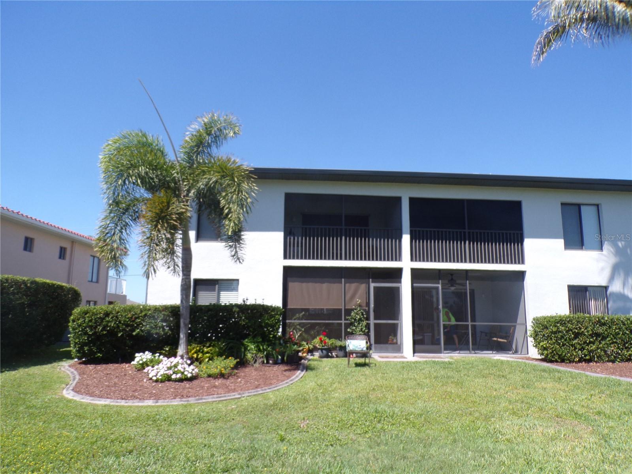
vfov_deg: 56.8
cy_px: 237
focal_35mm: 24
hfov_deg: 71.6
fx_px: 438
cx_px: 316
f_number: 5.8
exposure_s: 1/200
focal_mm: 4.3
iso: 80
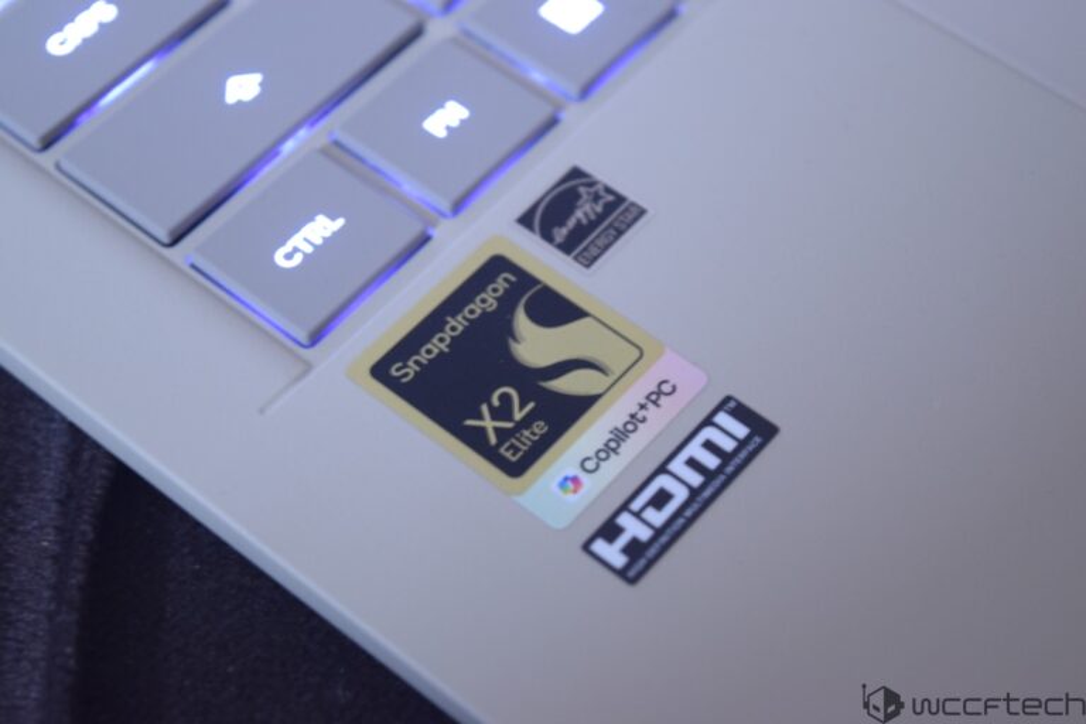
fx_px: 2262
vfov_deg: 18.2
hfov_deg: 27.0
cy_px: 362
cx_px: 543
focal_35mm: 75
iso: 1600
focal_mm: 50
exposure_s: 1/5
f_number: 6.3
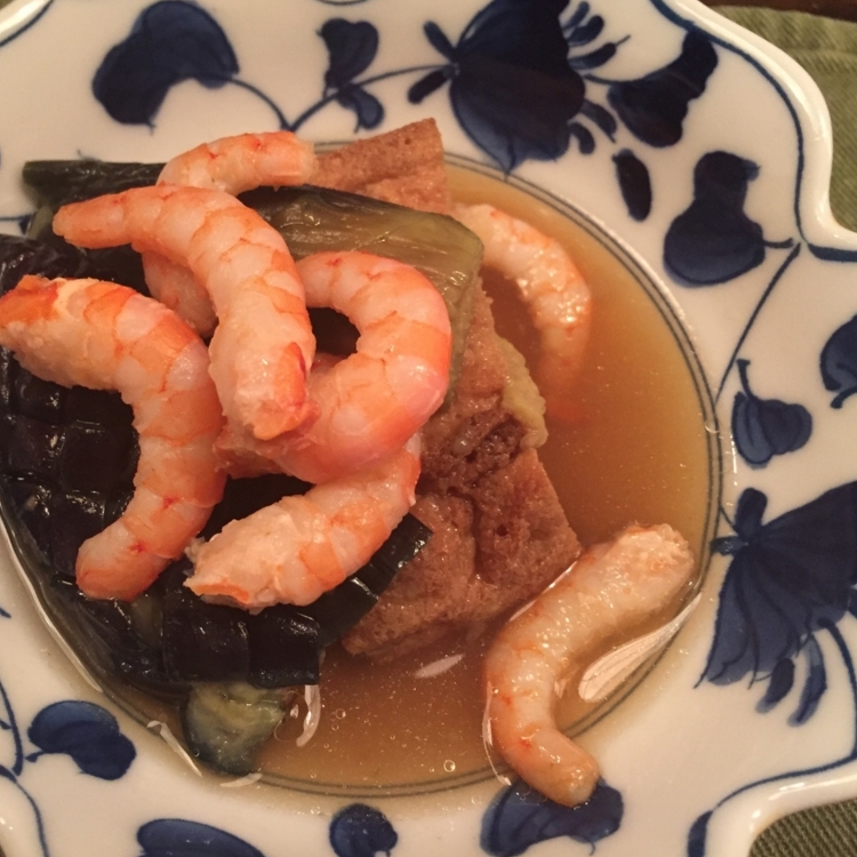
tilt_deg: -64.1
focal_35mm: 35
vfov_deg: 47.2
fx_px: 980
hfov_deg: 46.7
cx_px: 311
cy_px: 422
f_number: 2.2
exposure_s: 1/15
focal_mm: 4.15
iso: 250
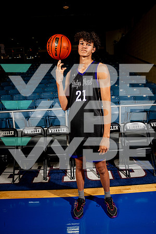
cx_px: 78
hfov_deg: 53.1
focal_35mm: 24
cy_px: 117
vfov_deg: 73.7
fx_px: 156
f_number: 7.1
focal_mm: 24
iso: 250
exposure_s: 1/125
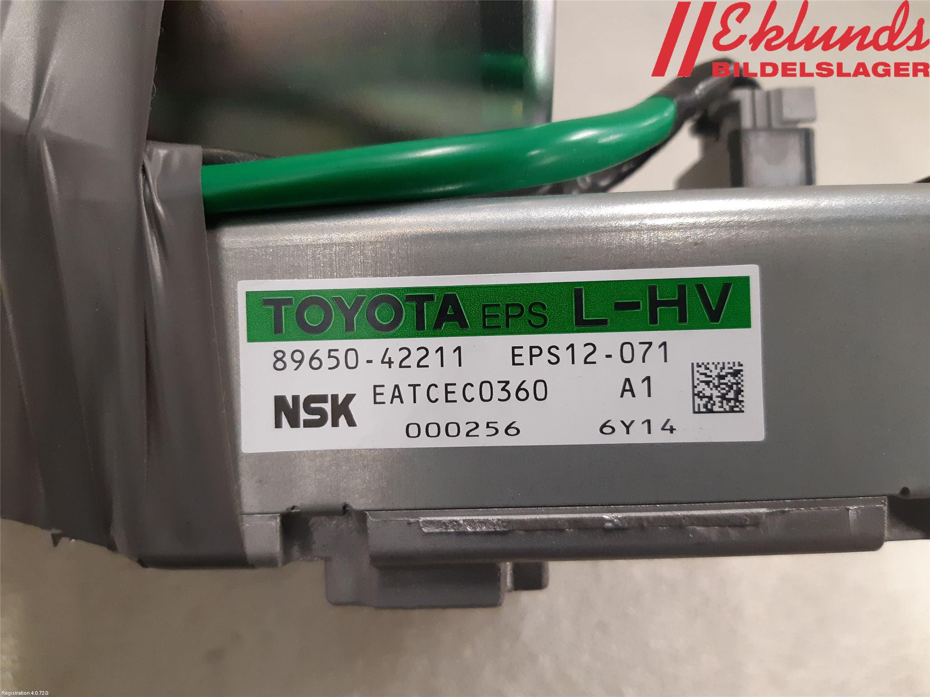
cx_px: 465
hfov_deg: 67.3
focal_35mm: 26
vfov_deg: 53.1
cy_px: 348
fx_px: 699
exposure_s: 1/50
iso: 250
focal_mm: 3.93
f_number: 1.7
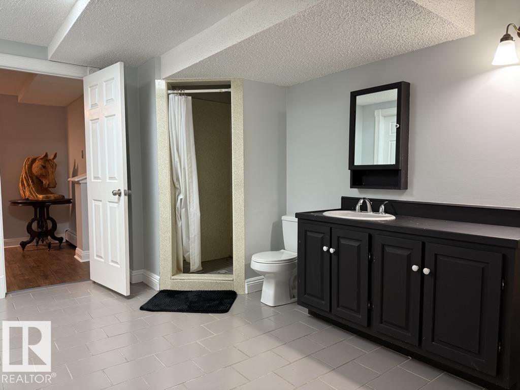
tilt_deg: -3.0
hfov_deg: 71.6
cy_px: 195
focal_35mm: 24
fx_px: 361
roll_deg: -0.1
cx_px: 260
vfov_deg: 56.8
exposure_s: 1/60
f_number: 1.78
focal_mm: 6.76
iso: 160
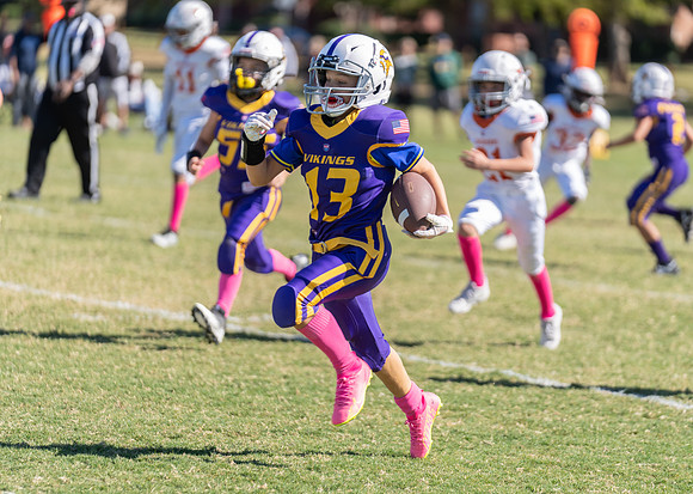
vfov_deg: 7.1
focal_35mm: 202
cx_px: 357
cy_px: 263
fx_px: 3976
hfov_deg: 10.0
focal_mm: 181
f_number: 2.8
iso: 100
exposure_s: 1/1250
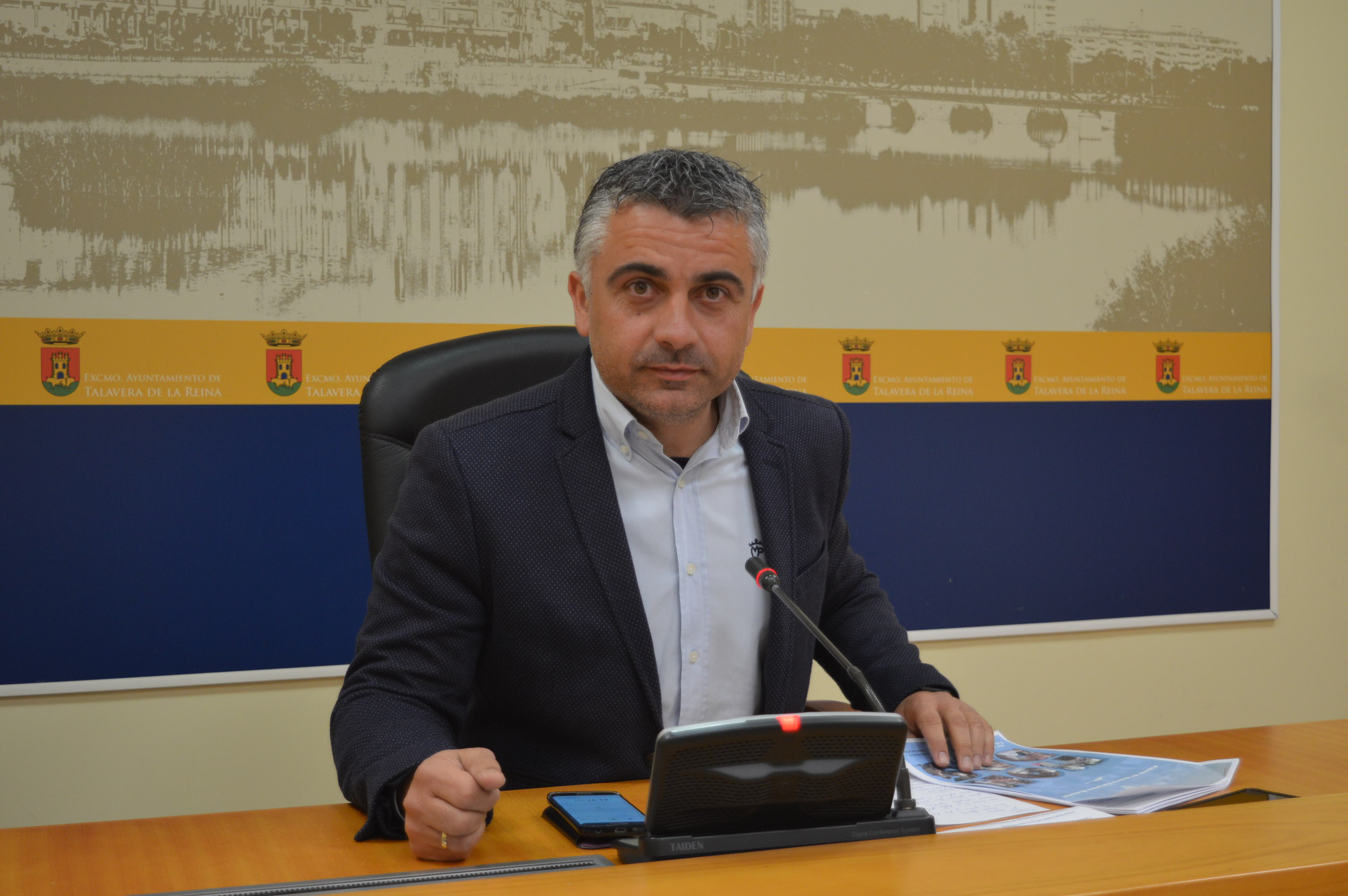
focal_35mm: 46
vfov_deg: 28.9
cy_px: 448
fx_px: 1740
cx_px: 674
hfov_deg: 42.4
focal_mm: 31
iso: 640
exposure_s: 1/60
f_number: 4.2
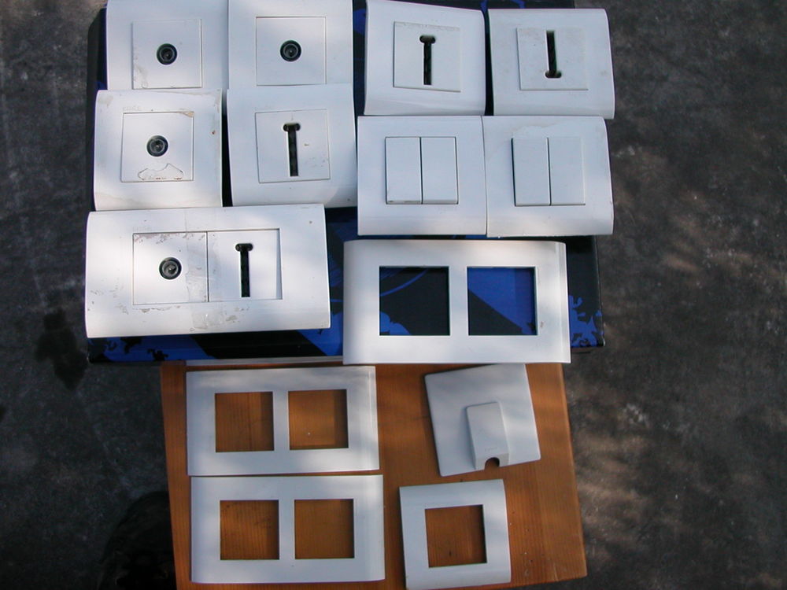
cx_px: 394
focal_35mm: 37
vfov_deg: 38.7
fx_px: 841
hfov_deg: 50.1
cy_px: 295
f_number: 4.5
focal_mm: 5.6
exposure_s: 1/1118
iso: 100
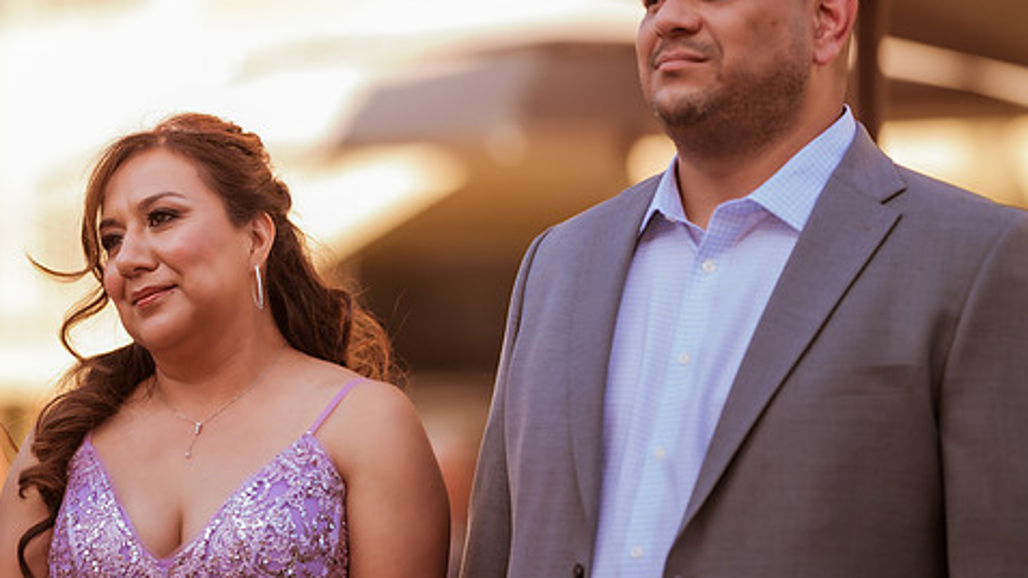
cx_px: 431
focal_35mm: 172
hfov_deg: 12.5
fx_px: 4687
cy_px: 196
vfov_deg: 7.0
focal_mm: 135
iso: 125
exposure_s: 1/800
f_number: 1.8
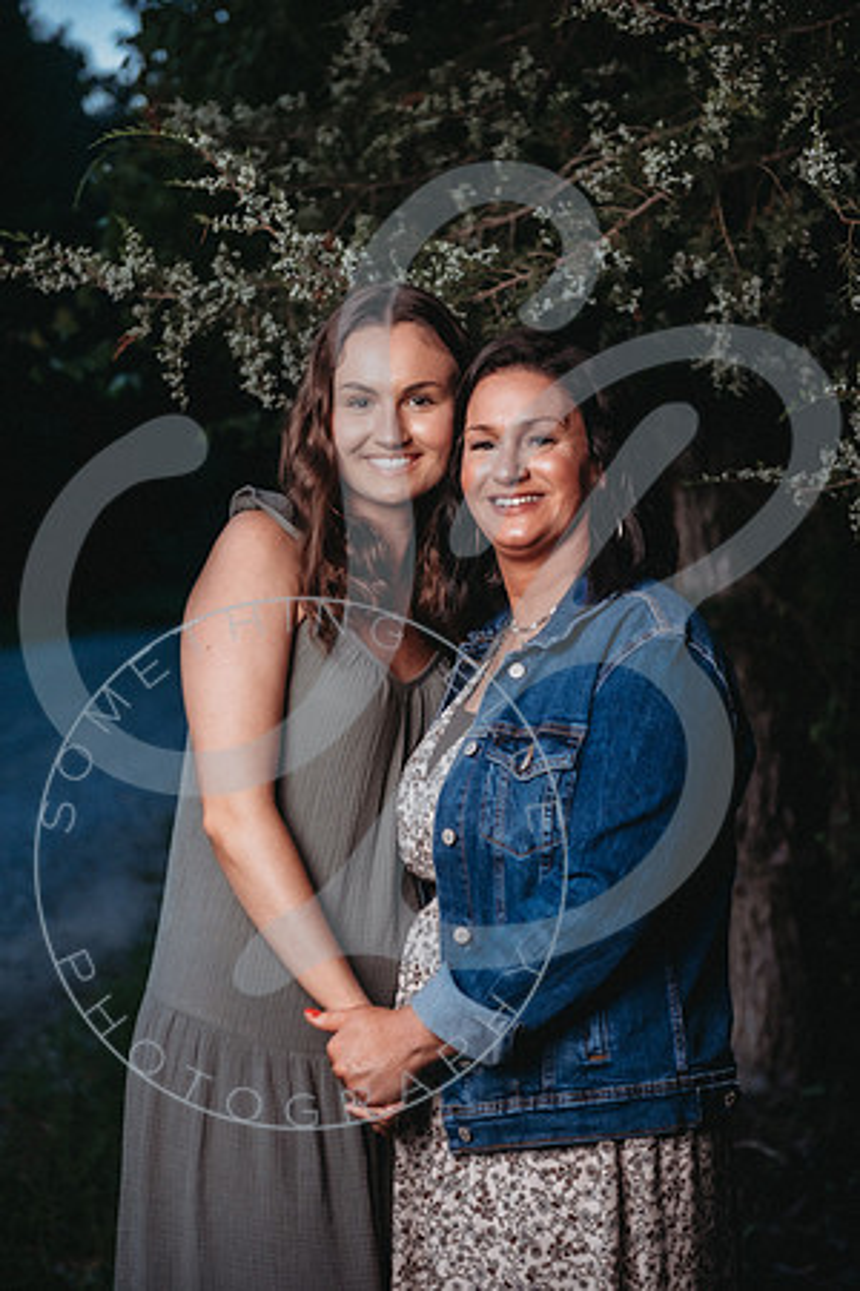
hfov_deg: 19.5
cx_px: 430
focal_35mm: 70
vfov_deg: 28.8
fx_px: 2508
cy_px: 646
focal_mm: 70
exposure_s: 1/1600
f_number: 2.8
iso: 400
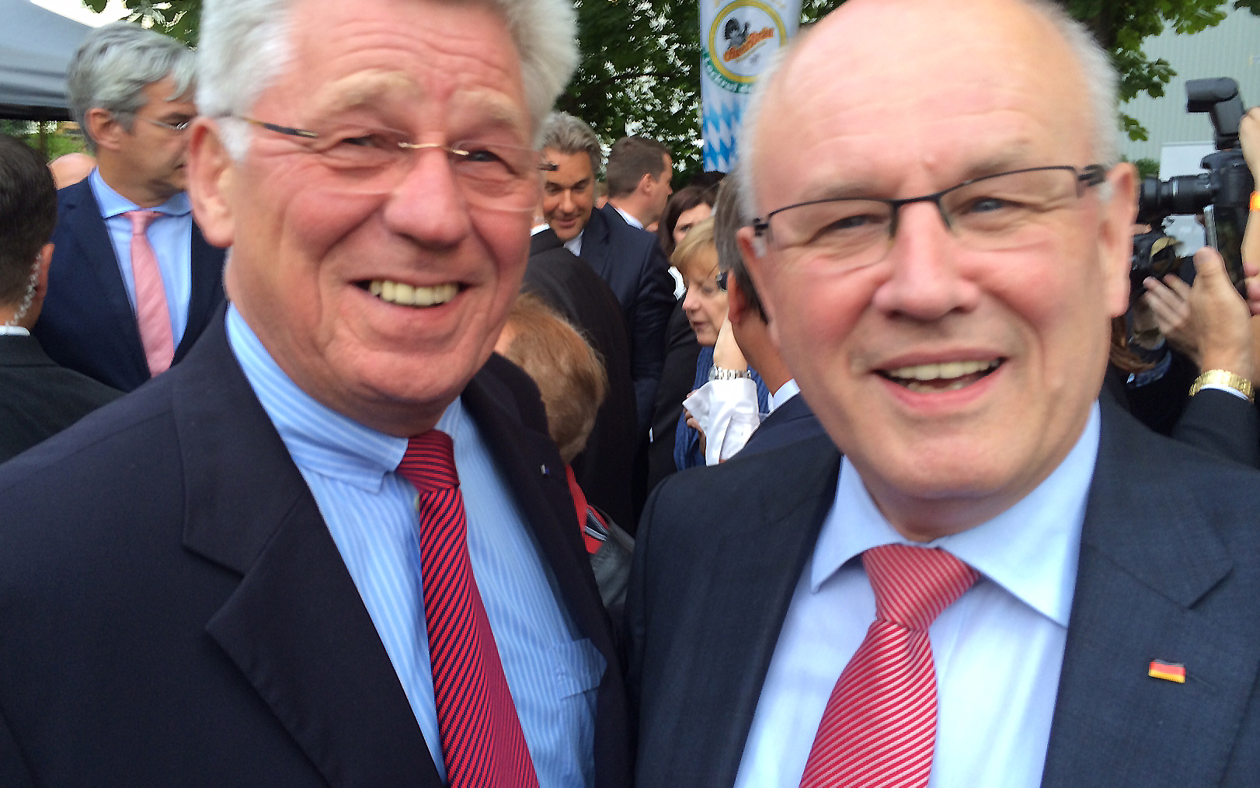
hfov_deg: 59.7
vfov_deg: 39.4
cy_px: 371
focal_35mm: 32
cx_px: 628
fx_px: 1099
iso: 40
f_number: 2.2
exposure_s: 1/60
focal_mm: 4.12
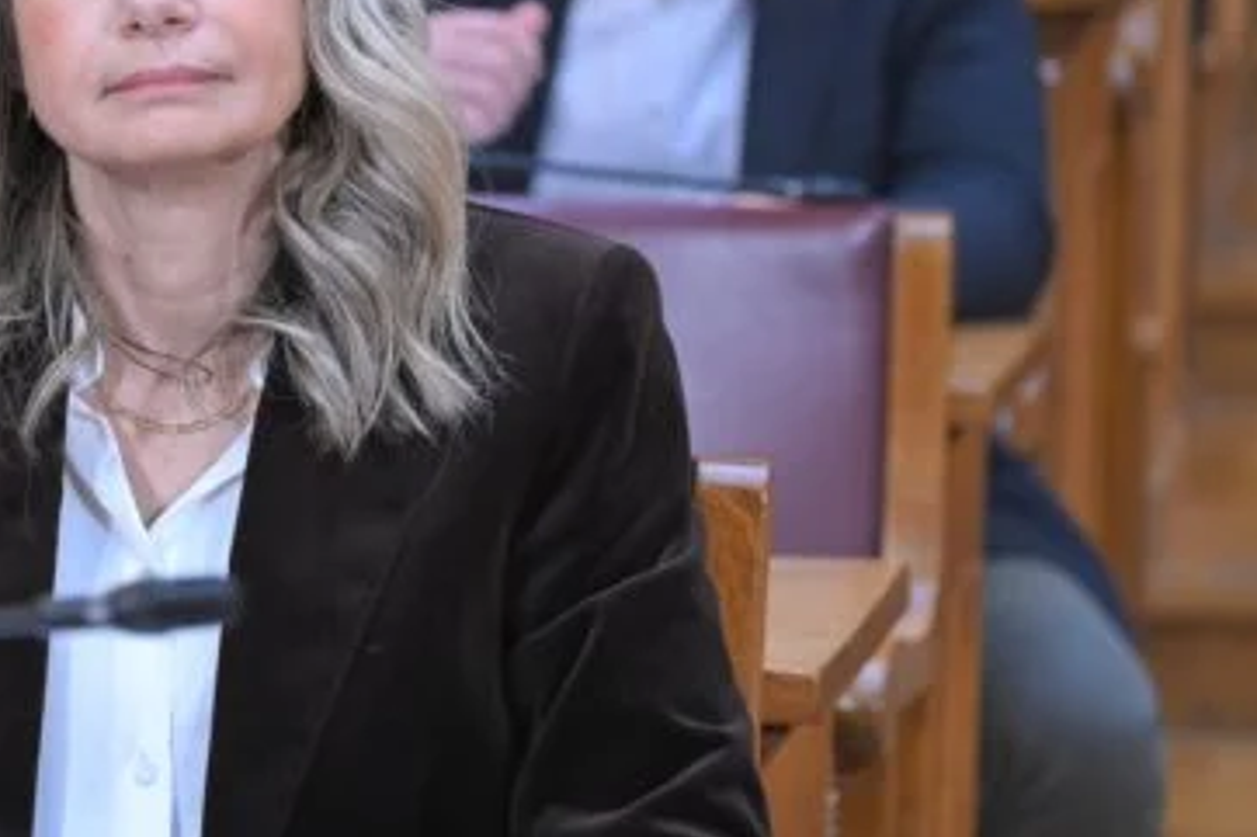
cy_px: 260
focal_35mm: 205
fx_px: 7154
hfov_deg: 10.0
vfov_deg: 6.7
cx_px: 208
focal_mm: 120
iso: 2500
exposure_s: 1/200
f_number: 4.5
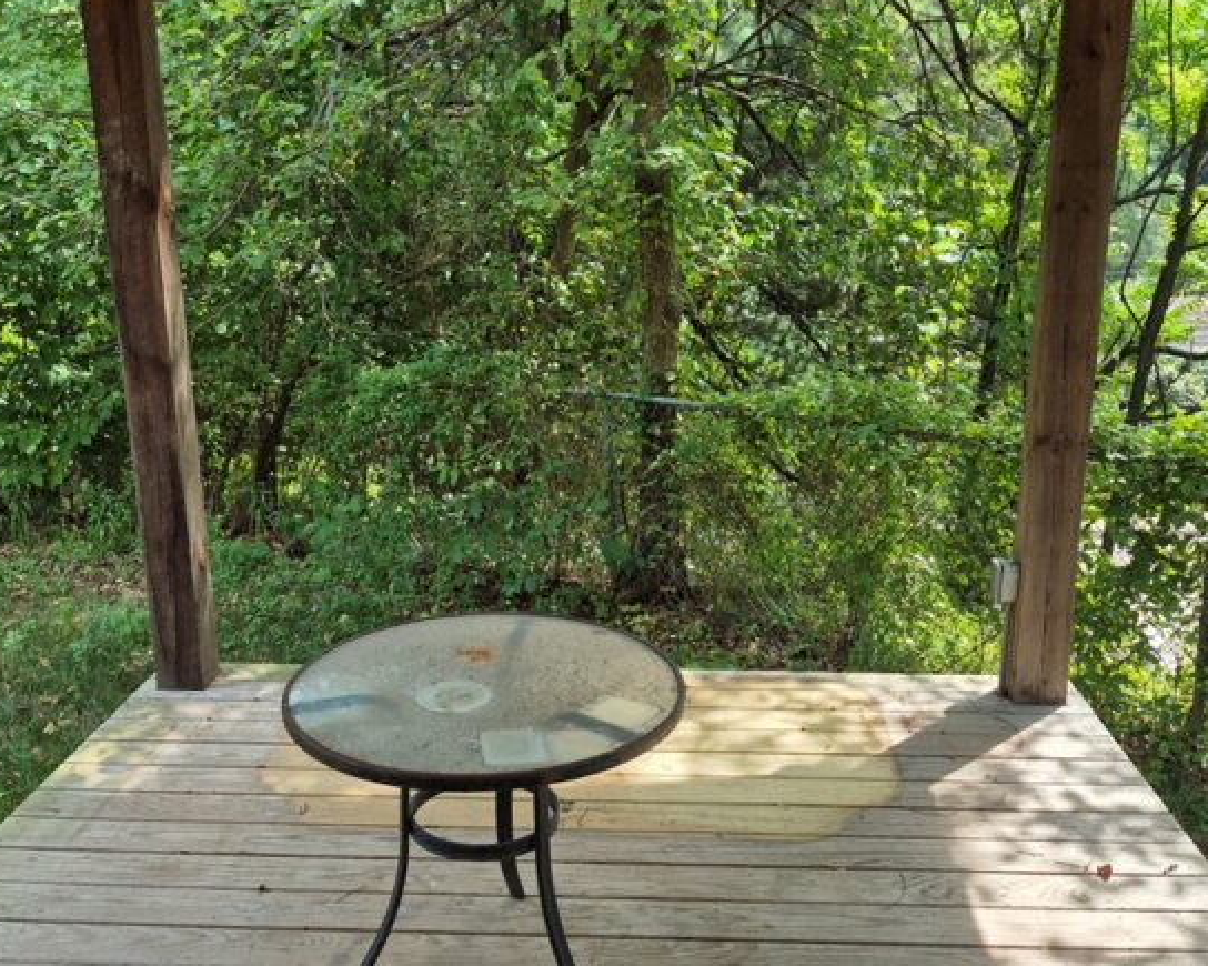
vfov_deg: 44.5
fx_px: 1180
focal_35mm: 33
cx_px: 606
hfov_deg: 54.2
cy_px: 460
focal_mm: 5.4
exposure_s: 1/326
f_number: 1.8
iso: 25
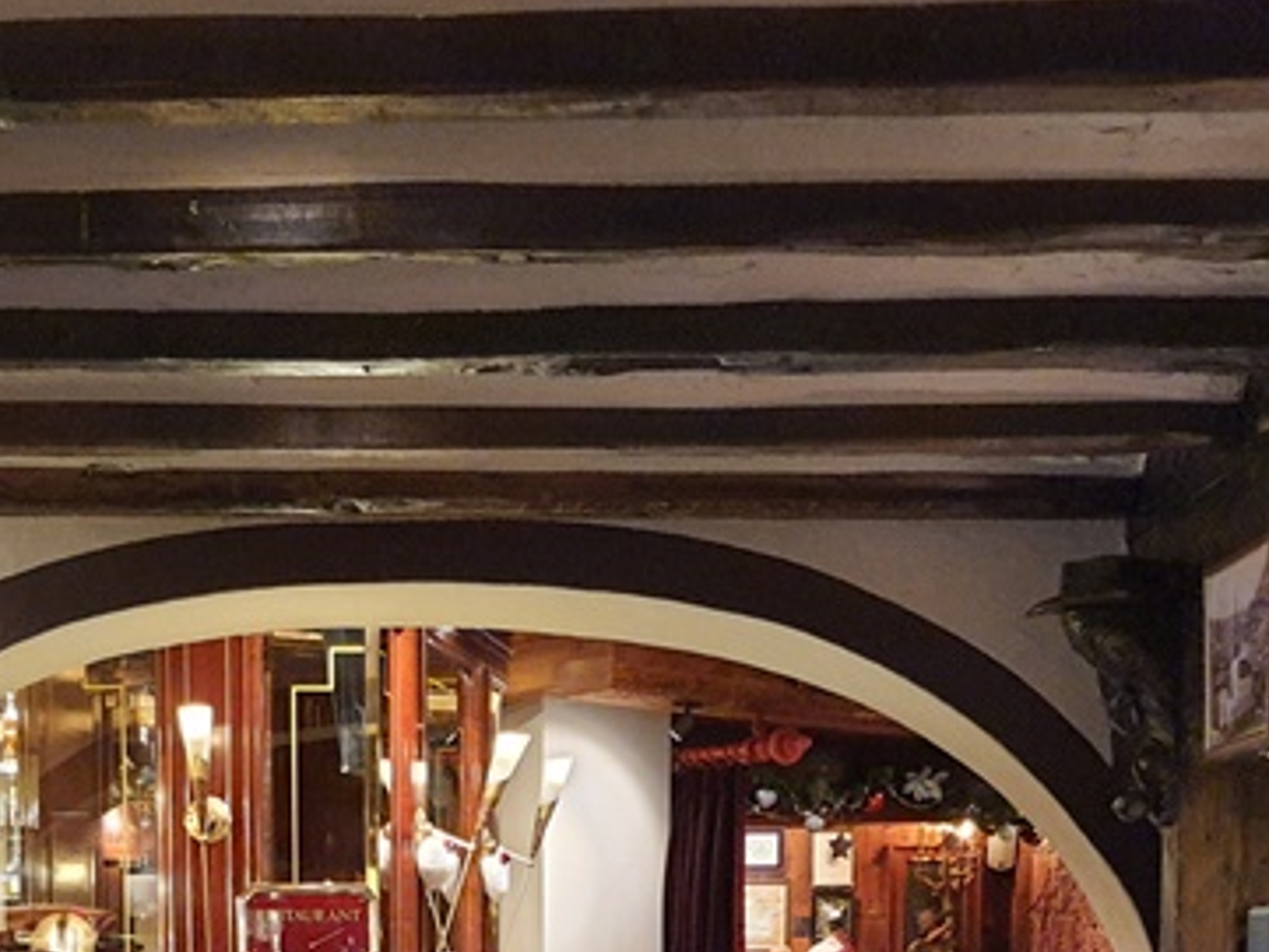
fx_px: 2640
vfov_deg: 19.1
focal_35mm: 72
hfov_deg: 26.9
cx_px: 485
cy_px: 1201
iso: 640
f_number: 1.7
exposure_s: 1/33
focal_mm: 4.32
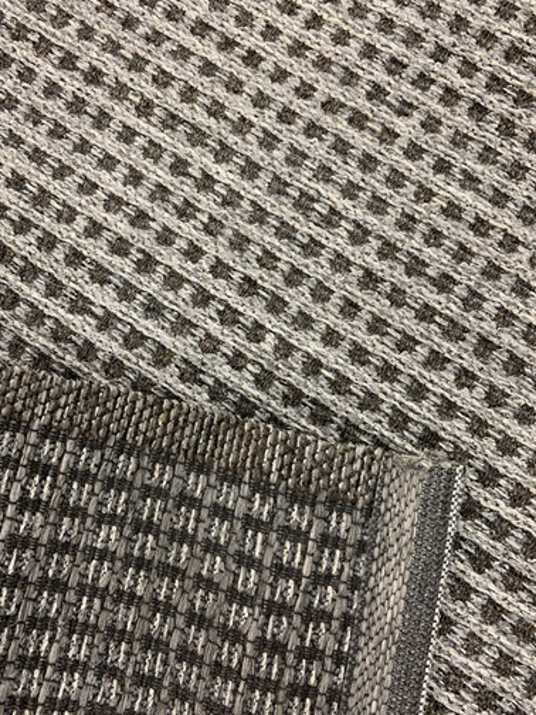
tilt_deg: -80.5
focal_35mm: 26
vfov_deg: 67.3
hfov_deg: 53.1
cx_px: 268
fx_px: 537
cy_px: 358
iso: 80
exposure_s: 1/49
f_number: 1.8
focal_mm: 4.25
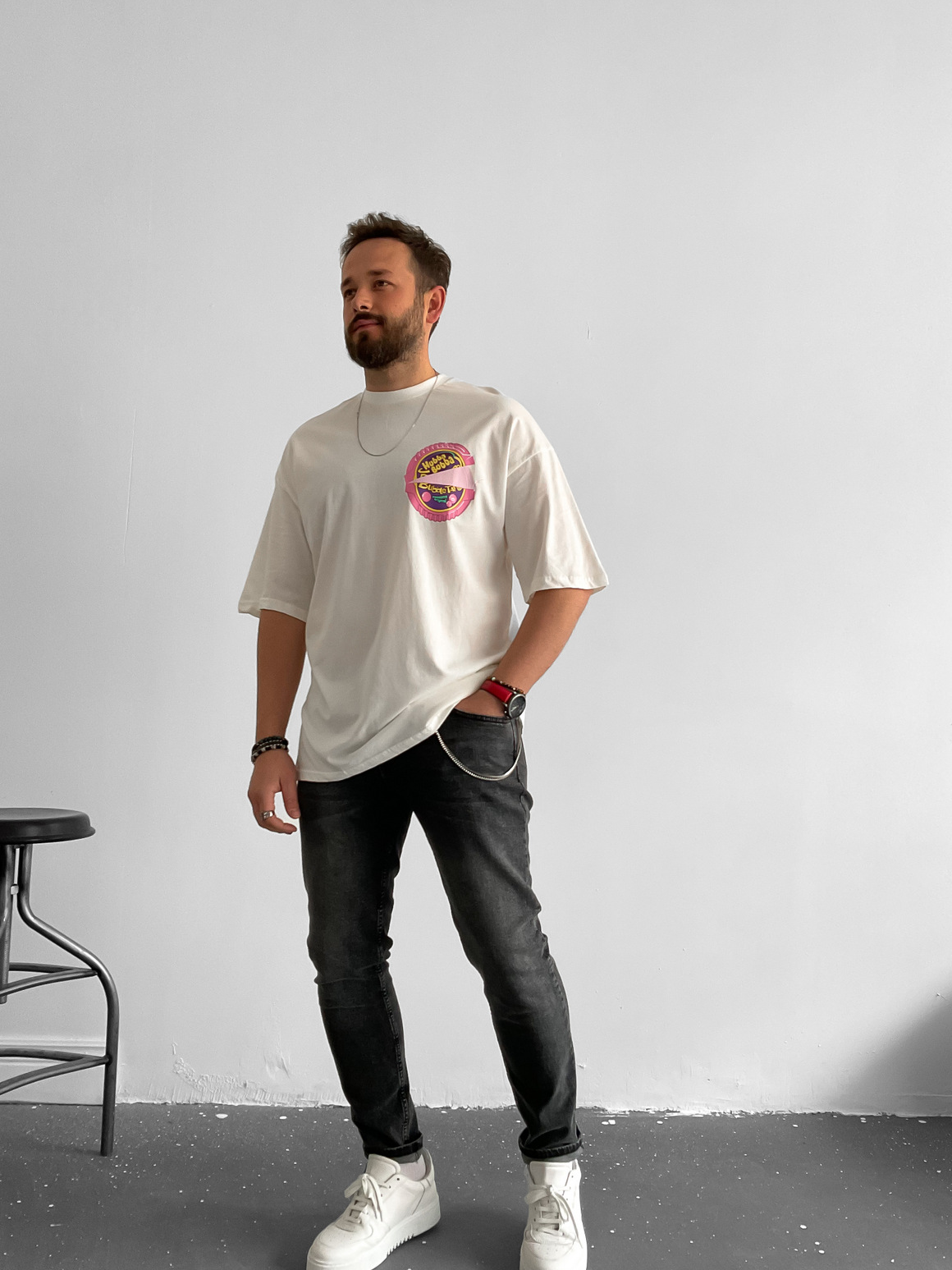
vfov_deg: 60.0
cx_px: 466
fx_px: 1100
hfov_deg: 46.8
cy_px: 640
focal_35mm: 30
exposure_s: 1/105
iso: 64
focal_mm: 3
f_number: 1.8
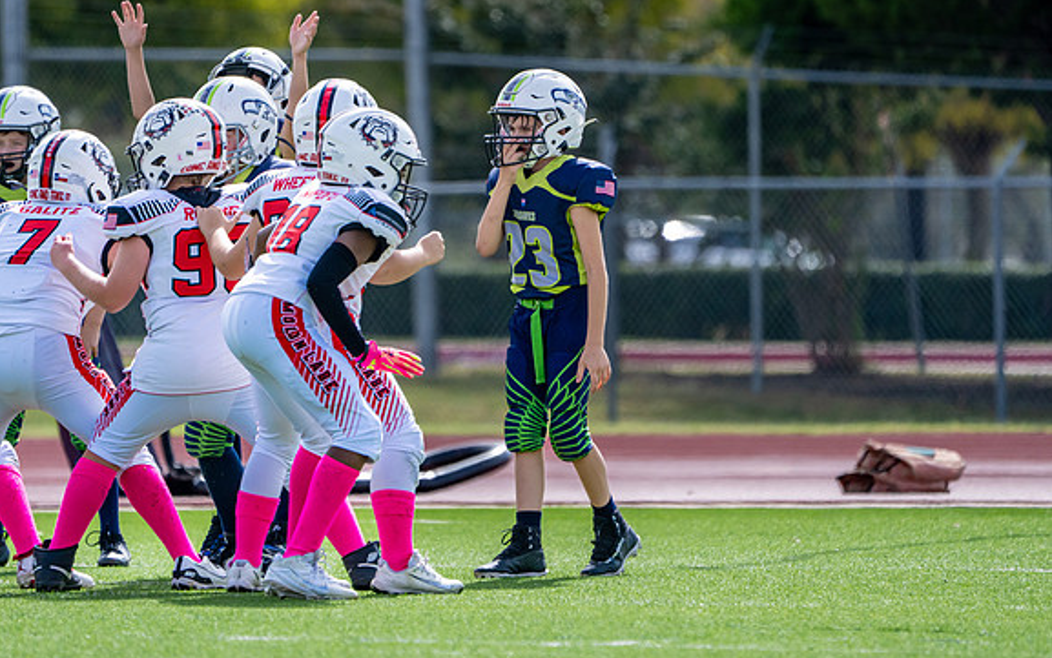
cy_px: 262
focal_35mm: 548
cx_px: 516
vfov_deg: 2.4
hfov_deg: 3.8
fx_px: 15716
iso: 640
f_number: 5.6
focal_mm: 400
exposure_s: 1/2500
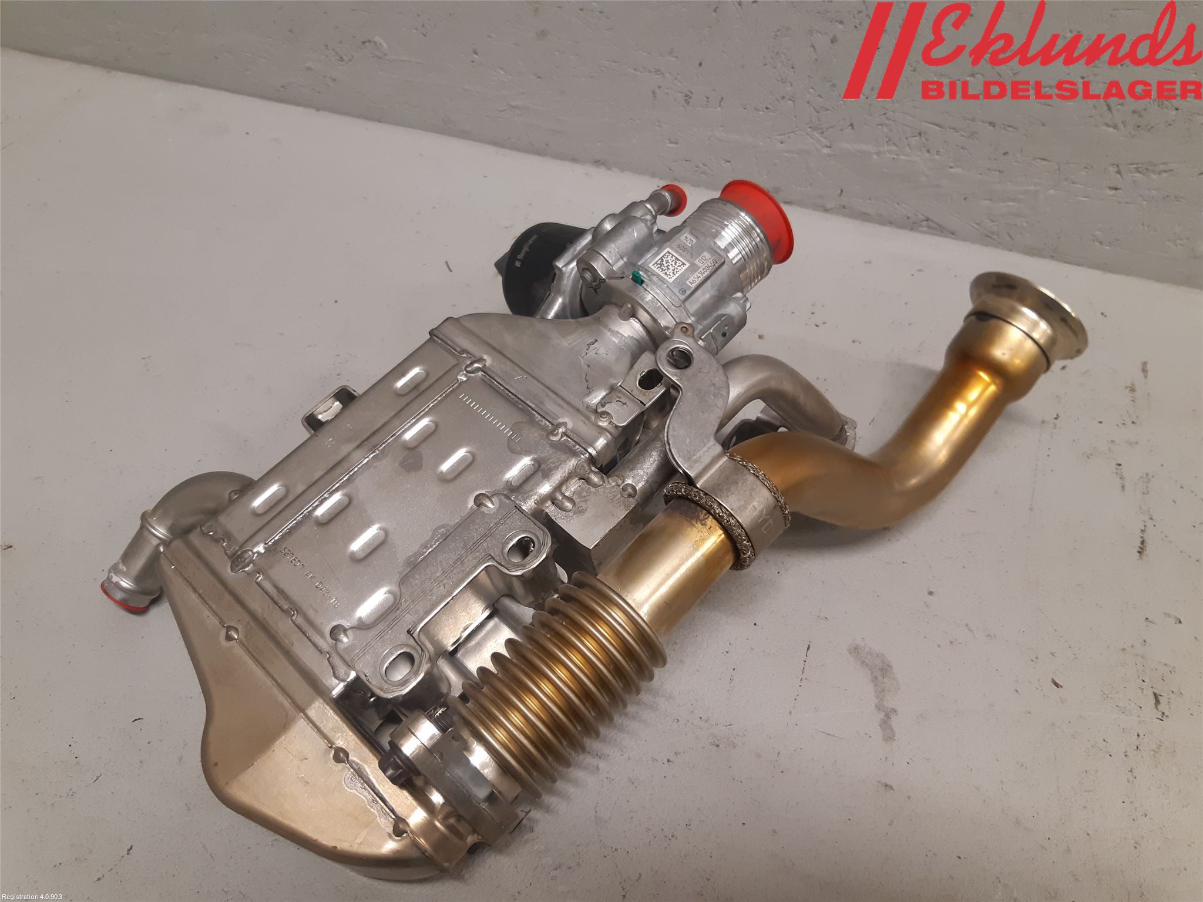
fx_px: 904
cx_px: 602
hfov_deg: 67.3
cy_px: 451
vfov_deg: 53.1
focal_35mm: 26
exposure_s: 1/50
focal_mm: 3.93
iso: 125
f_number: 1.7
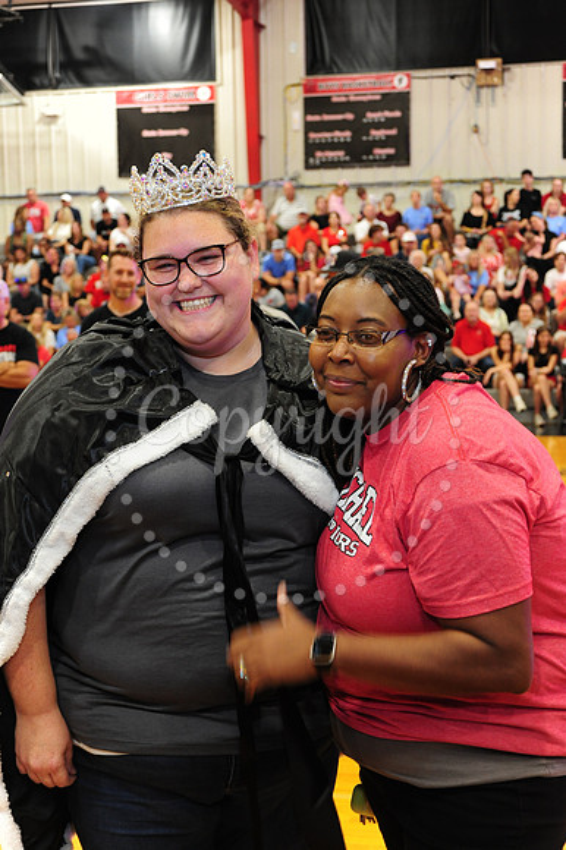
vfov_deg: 28.9
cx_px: 283
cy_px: 425
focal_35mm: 70
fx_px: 1653
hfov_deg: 19.4
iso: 2000
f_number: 6.3
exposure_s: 1/60
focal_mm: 70
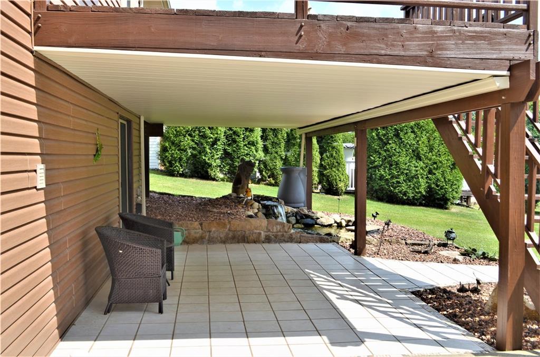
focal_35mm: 36
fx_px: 539
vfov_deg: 36.7
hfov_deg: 53.3
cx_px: 270
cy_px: 178
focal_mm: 24
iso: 100
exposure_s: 1/200
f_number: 7.1
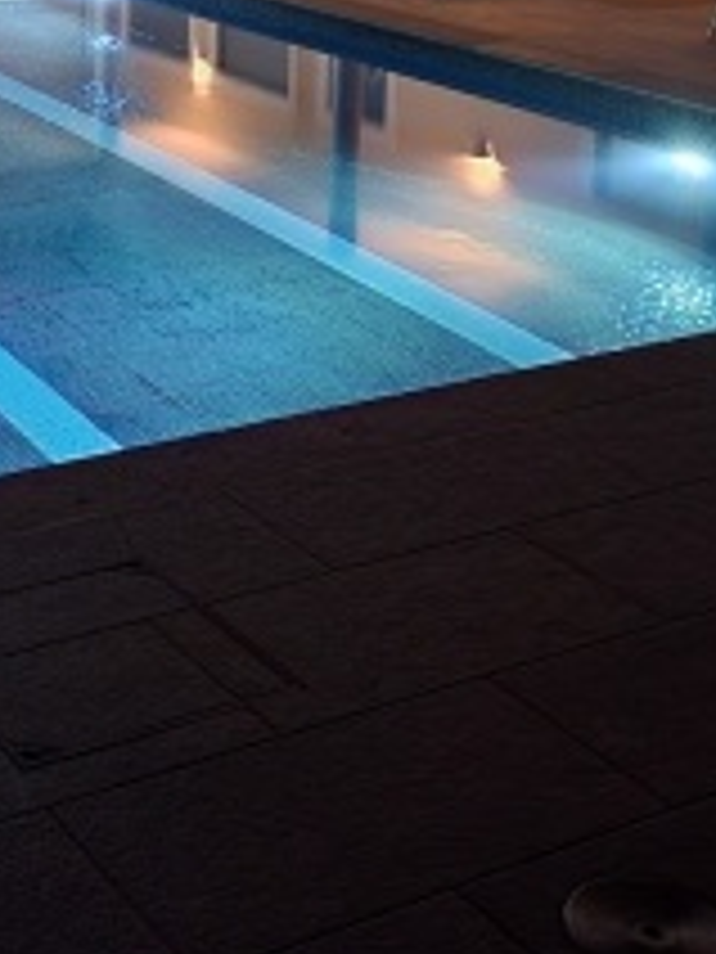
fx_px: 1875
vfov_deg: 26.4
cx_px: 99
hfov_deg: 21.2
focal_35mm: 68
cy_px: -81
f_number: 1.8
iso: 320
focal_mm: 5
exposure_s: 1/10
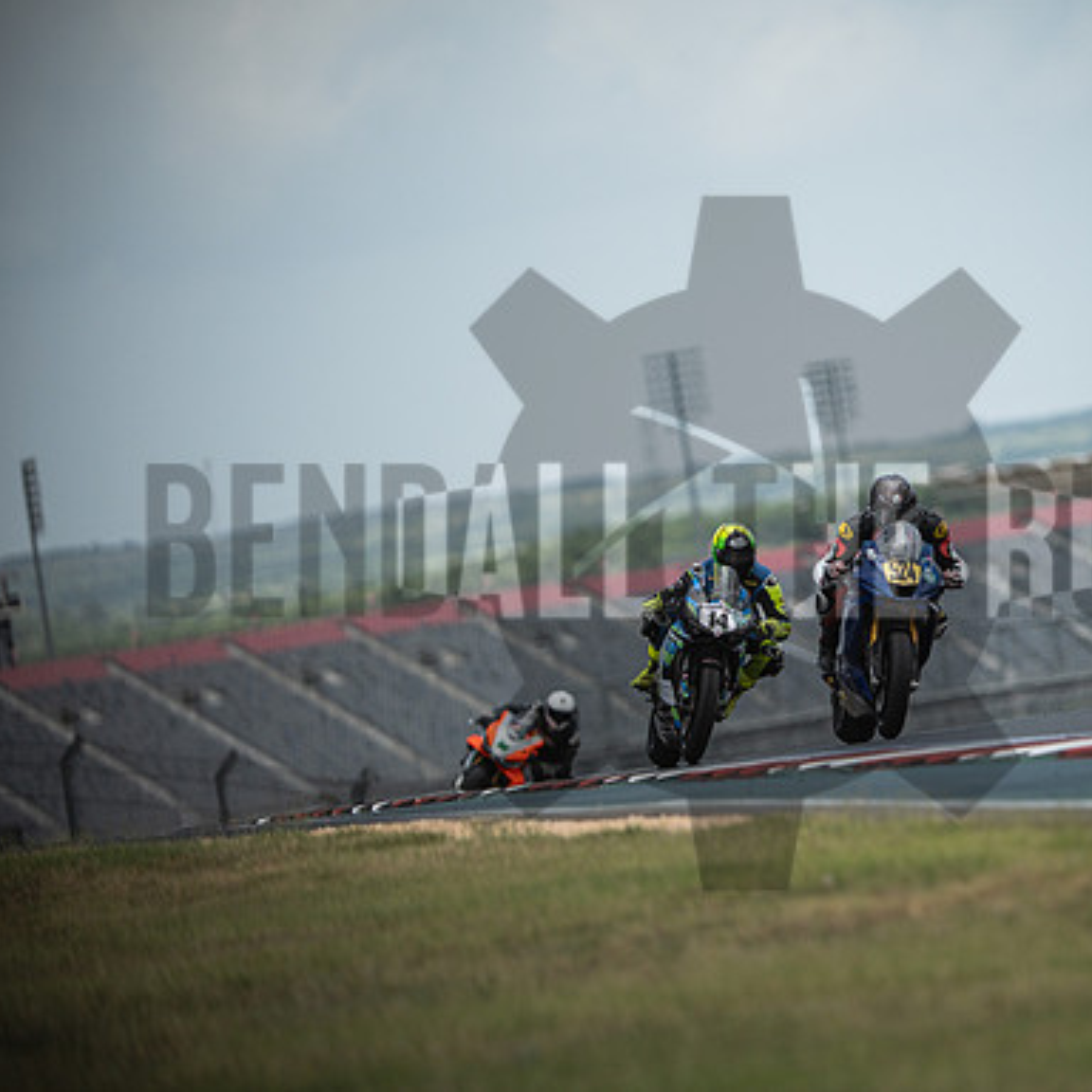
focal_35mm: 385
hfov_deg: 4.6
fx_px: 13741
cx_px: 745
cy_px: 545
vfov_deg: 4.6
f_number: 2
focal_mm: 200
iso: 250
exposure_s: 1/4000
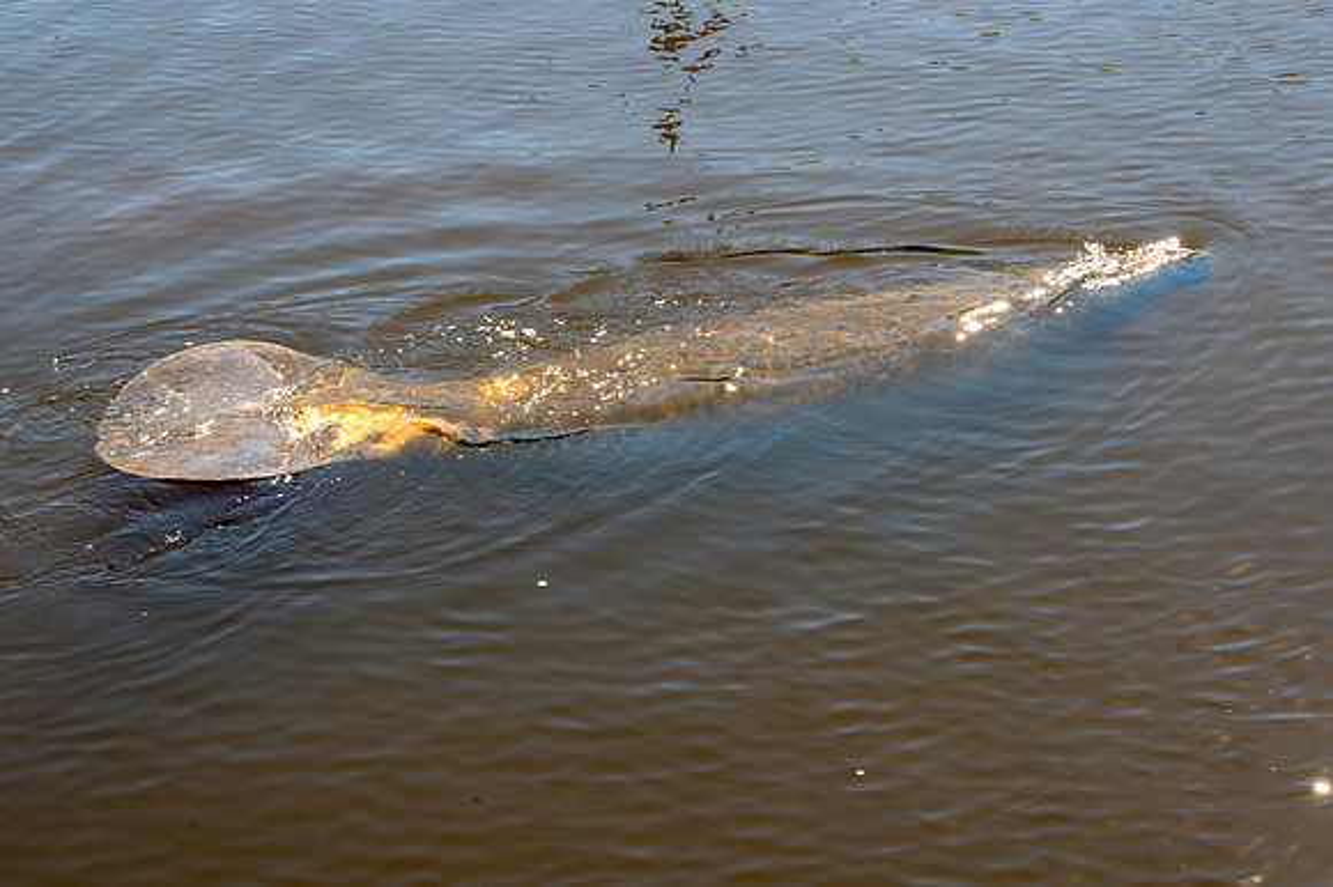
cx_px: 657
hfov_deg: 28.1
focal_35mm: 72
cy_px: 466
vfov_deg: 18.9
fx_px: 2668
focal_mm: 62
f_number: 16
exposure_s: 1/100
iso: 320
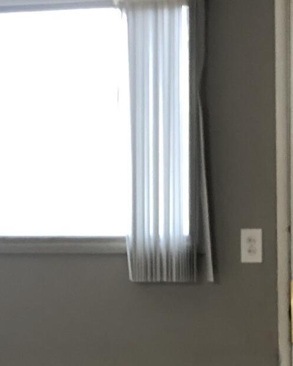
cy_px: 324
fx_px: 1430
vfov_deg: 14.4
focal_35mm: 132
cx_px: 97
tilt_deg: -8.4
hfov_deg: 11.7
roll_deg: +1.0
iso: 50
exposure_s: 1/15
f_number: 1.8
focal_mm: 3.99
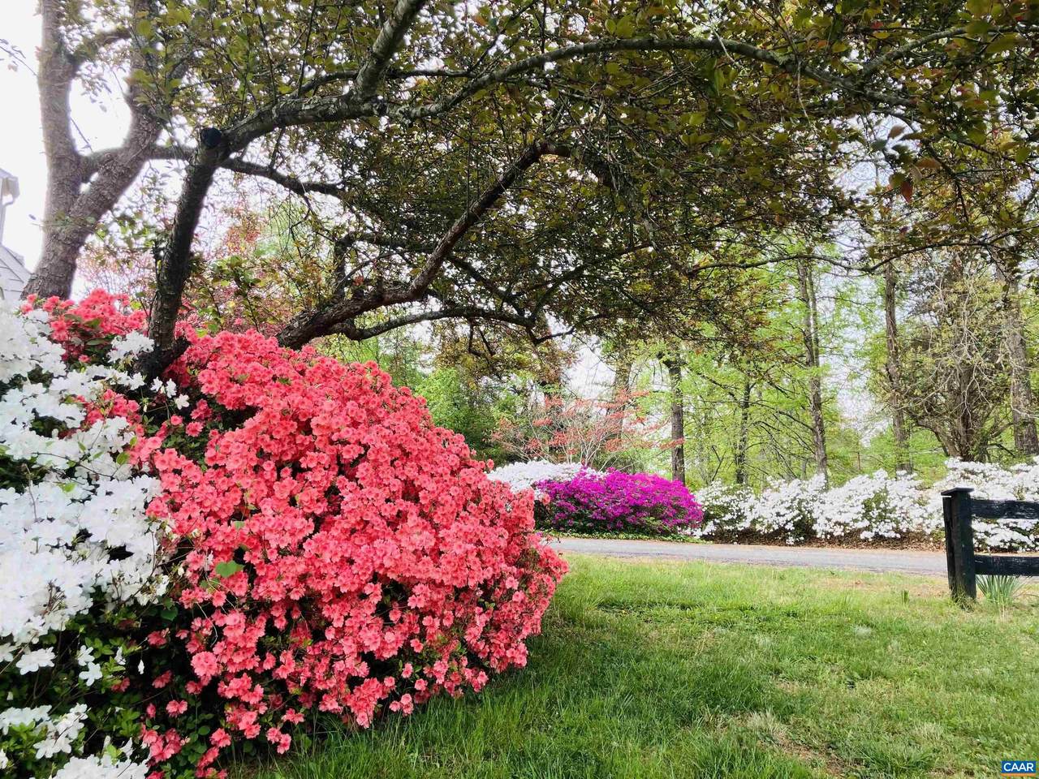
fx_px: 840
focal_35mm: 28
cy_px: 390
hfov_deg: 63.4
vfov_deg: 49.7
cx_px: 520
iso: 32
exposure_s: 1/147
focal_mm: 3.99
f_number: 1.8
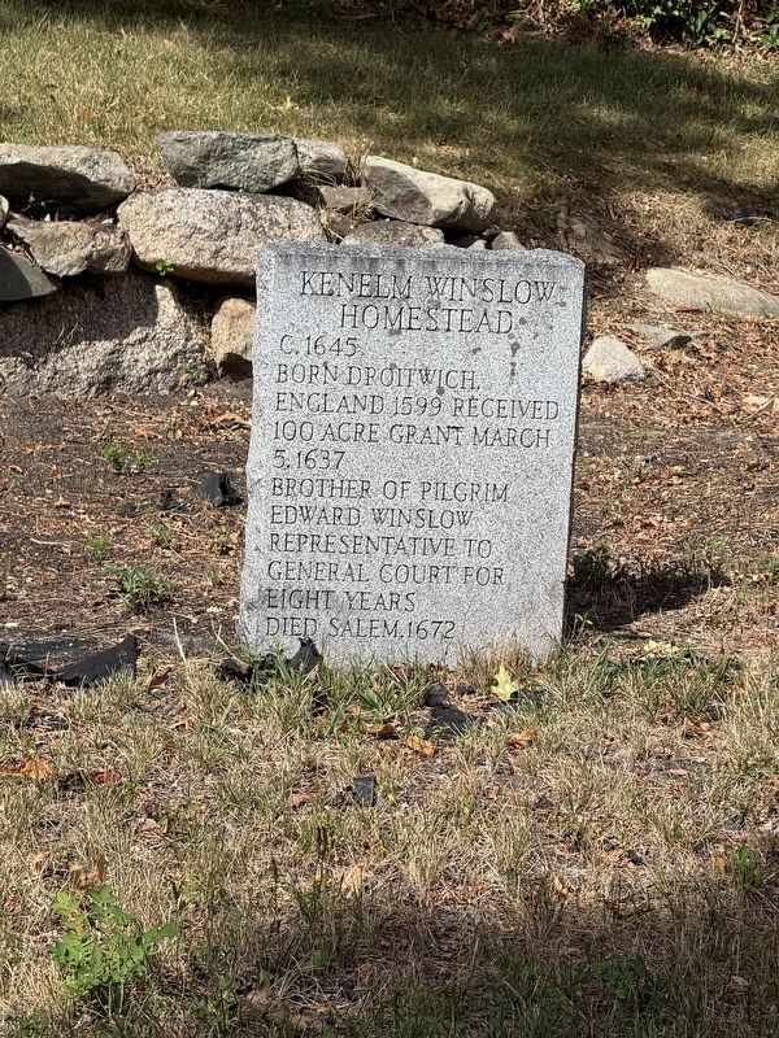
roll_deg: -4.7
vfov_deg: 16.4
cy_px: 519
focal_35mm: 120
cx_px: 390
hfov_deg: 12.3
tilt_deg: -4.6
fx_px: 3601
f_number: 2.8
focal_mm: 15.66
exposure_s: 1/1206
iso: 50
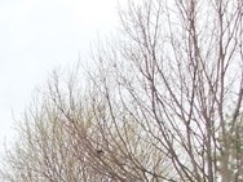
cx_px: -171
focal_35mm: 261
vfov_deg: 5.5
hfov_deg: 7.4
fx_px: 1832
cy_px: 460
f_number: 3.7
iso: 125
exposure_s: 1/400
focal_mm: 8.6
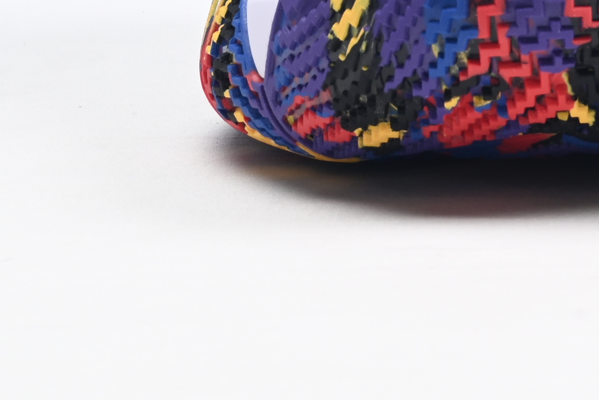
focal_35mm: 176
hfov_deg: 11.4
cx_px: 749
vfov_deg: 7.4
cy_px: -459
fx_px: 2930
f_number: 16
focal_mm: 40
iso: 100
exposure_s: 1/2
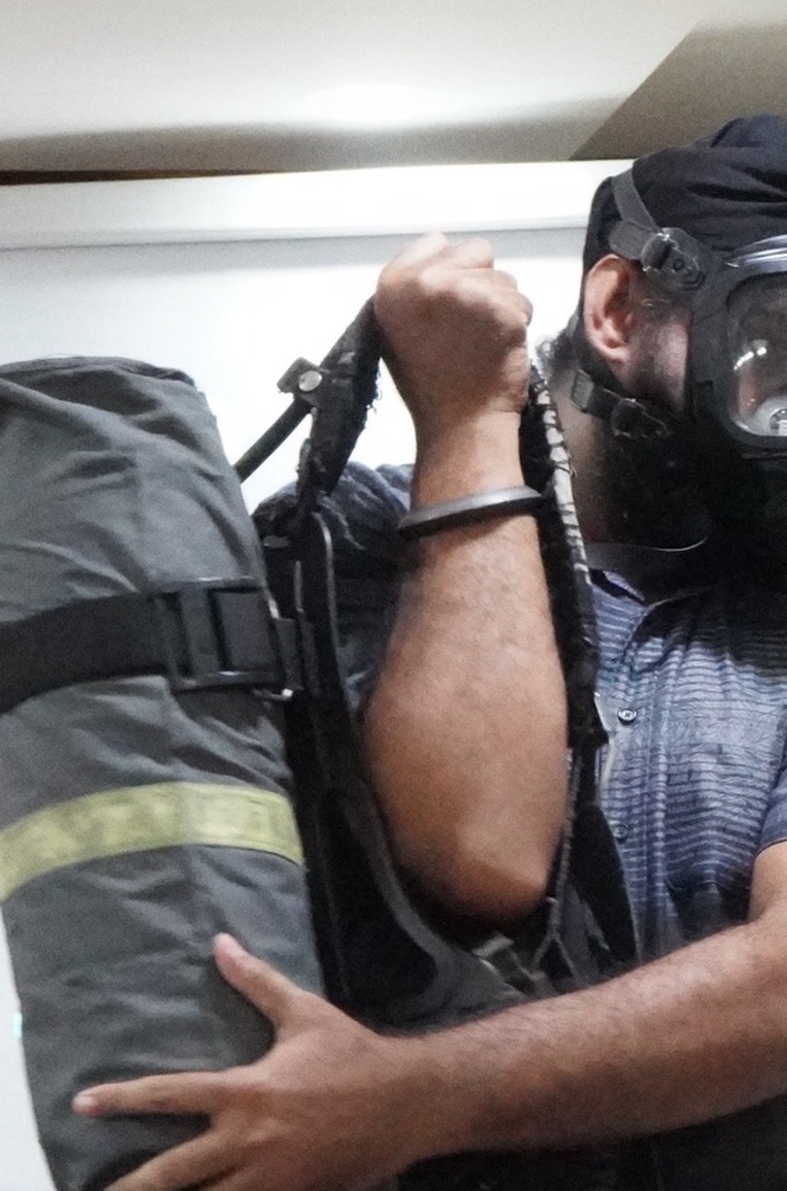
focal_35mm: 84
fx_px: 2772
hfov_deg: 16.1
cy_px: 775
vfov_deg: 24.2
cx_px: 469
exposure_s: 1/60
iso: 51200
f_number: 20
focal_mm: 60
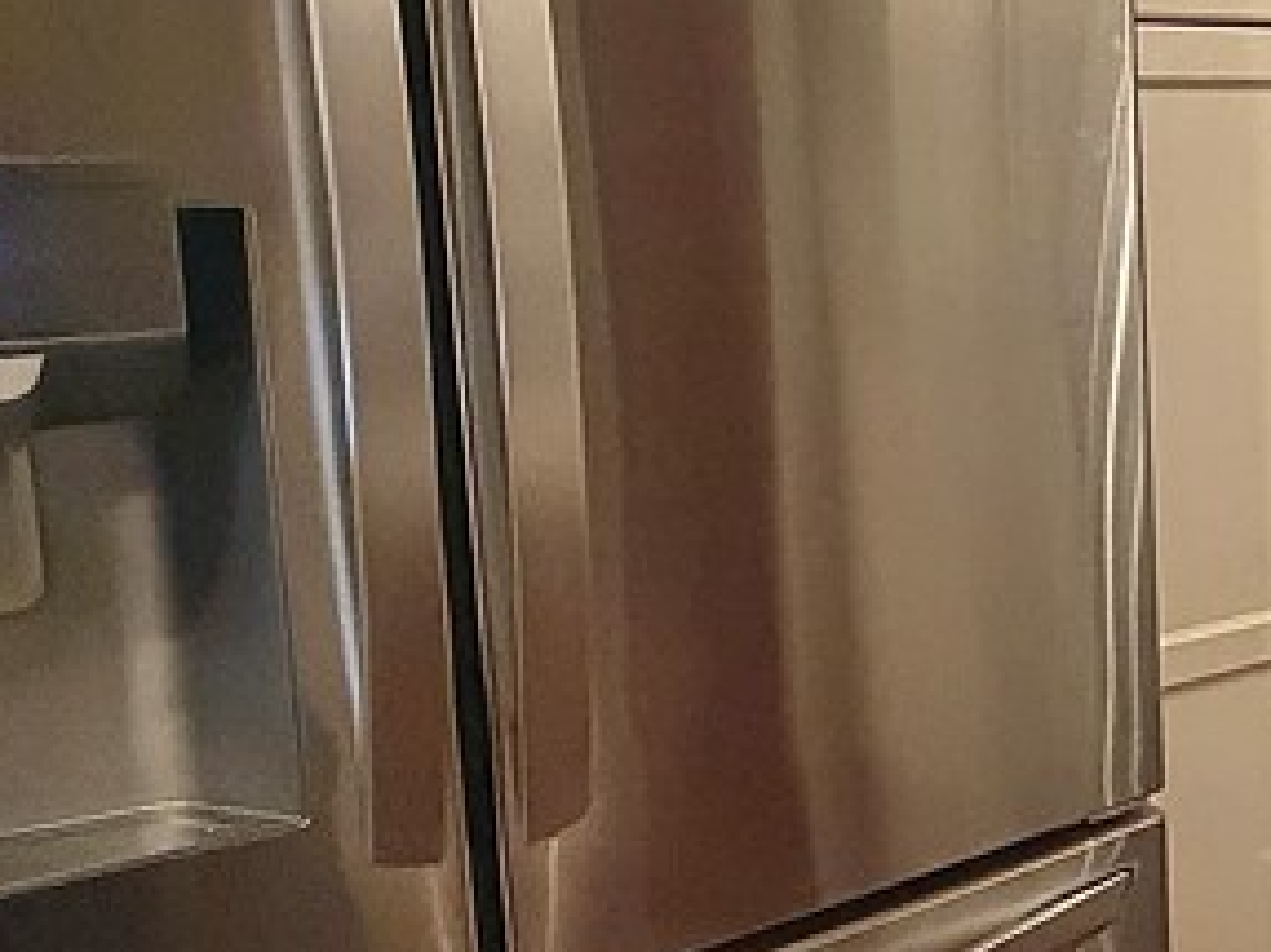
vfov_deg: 28.8
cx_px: 2068
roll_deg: -1.4
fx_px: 1835
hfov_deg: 24.9
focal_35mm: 50
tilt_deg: -7.3
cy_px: 275
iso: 640
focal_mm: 2.22
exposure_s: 1/60
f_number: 2.2
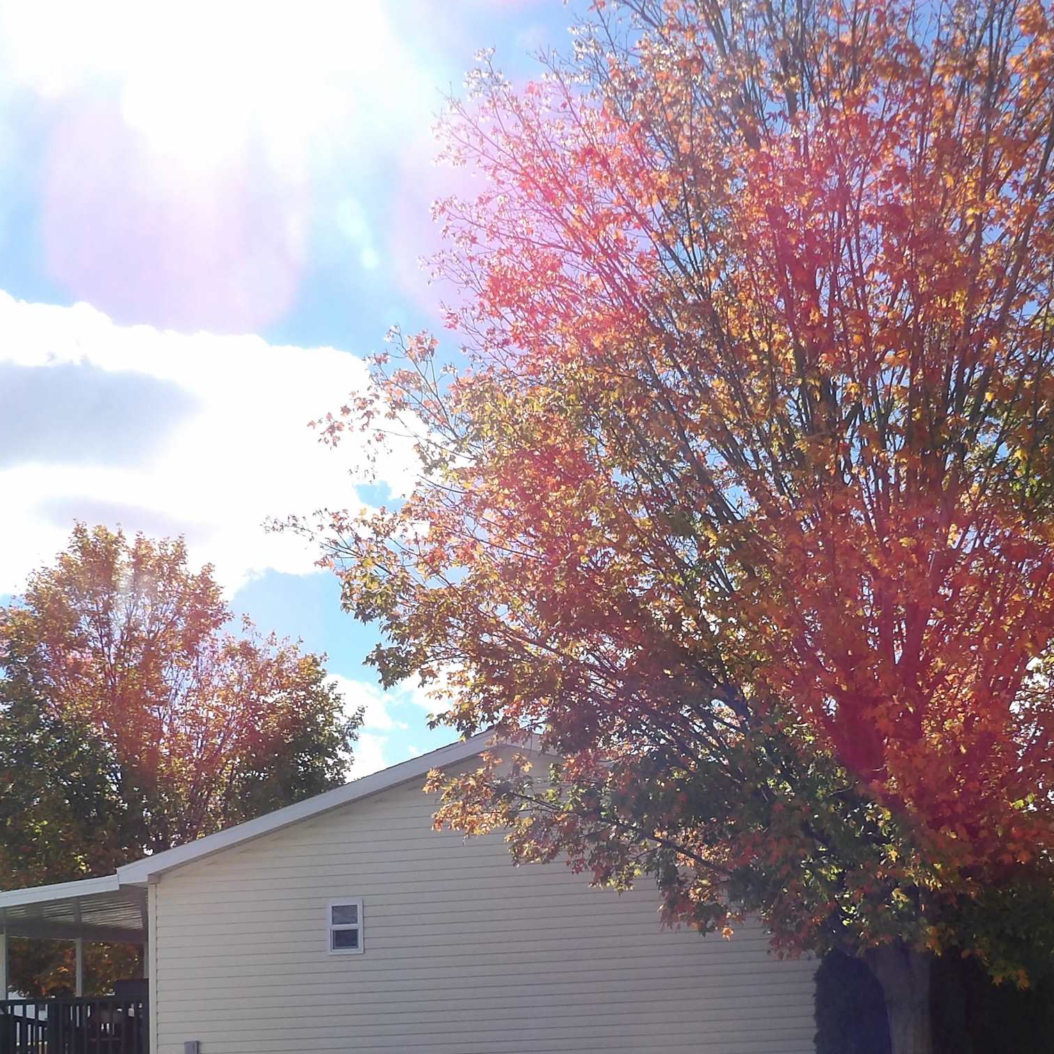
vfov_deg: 38.2
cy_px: 781
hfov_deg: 39.1
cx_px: 607
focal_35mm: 43
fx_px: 1481
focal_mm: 4.3
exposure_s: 1/590
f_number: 4.6
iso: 100
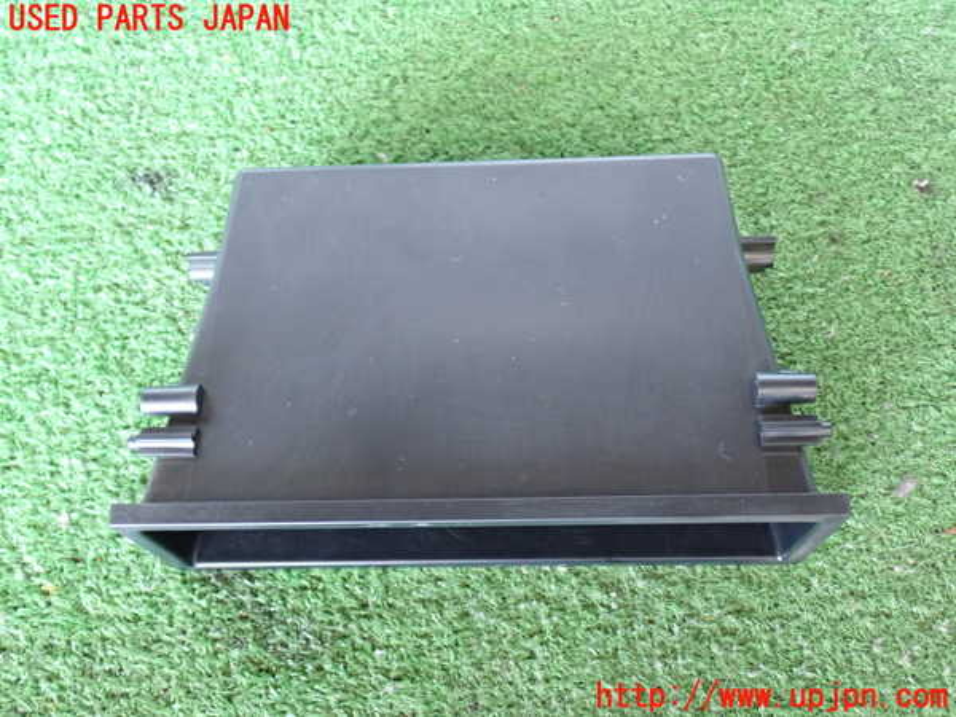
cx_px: 478
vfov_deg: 37.7
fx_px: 1049
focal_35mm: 38
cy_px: 358
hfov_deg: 49.0
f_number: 2.7
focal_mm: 6.83
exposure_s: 1/40
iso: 640
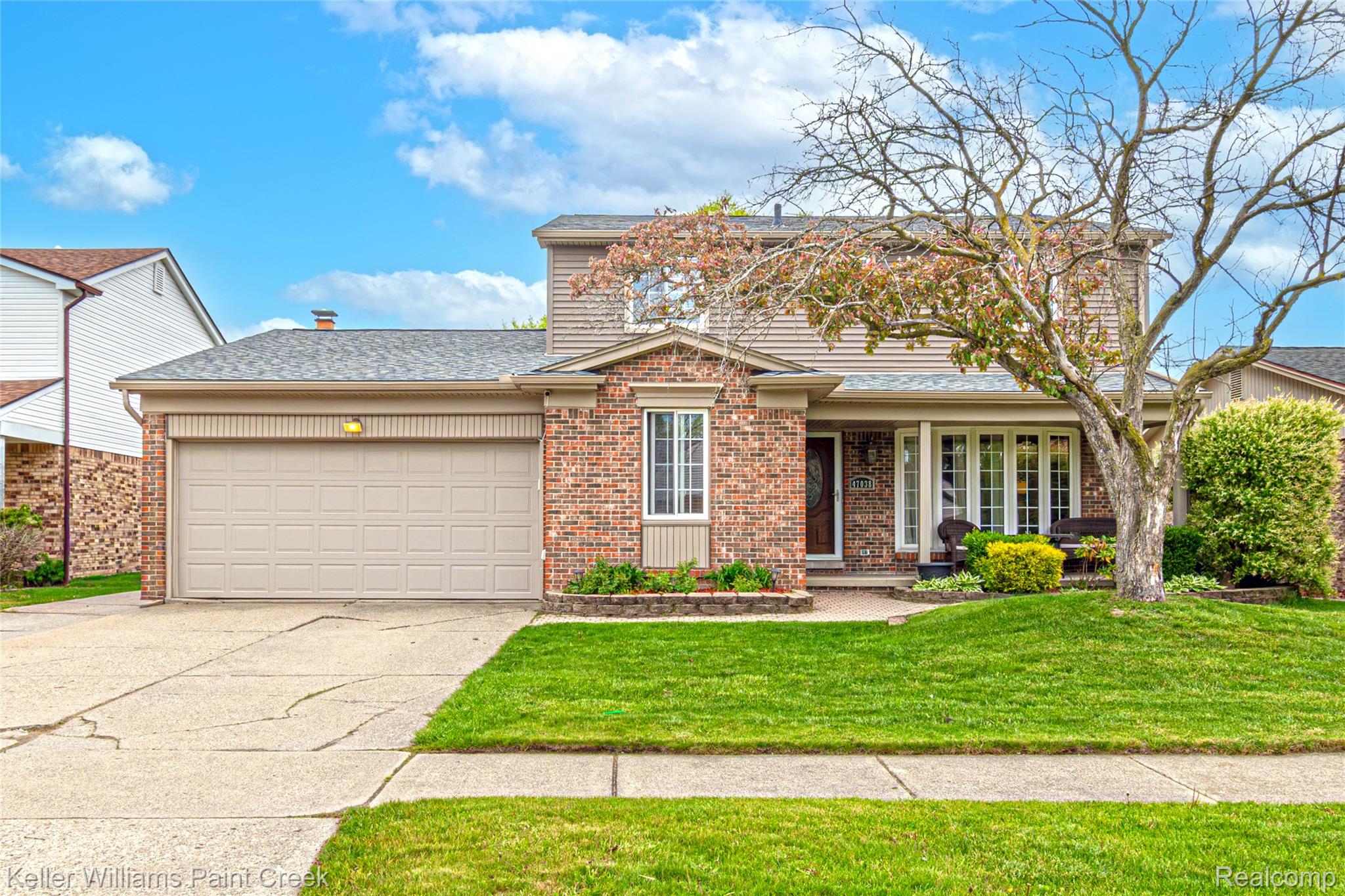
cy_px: 448
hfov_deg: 61.9
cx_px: 672
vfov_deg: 43.6
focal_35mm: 30
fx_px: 1121
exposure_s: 1/100
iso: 800
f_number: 18
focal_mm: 20
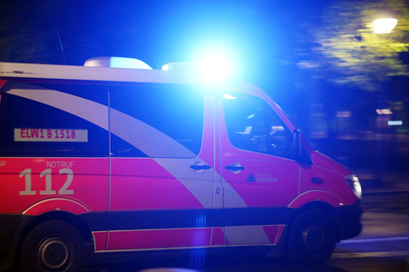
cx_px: 204
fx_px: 965
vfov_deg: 16.0
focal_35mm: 85
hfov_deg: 23.9
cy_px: 136
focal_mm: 85
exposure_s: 1/60
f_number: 2.8
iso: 1600
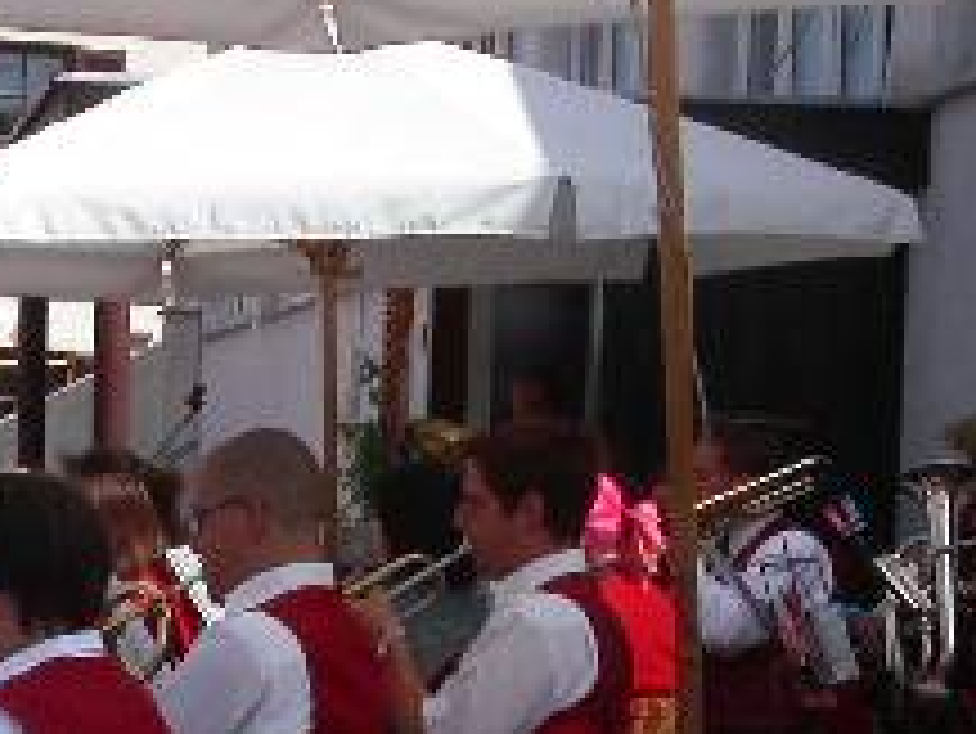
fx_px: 3160
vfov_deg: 13.0
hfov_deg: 17.2
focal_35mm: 112
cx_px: 9
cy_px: 761
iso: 100
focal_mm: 7.8
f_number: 8
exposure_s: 1/350
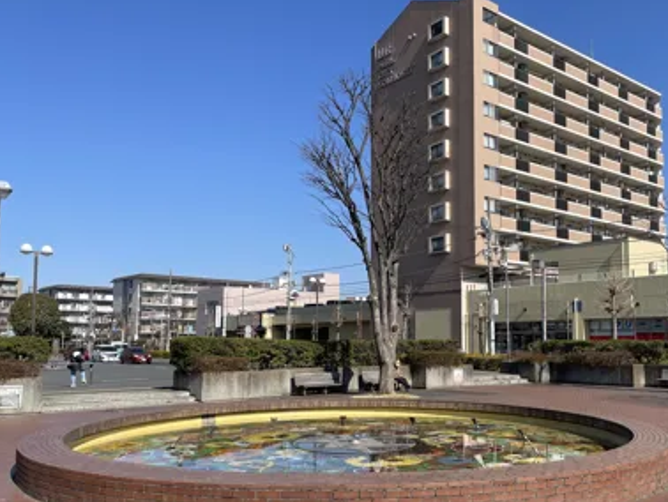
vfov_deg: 42.9
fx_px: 637
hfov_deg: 55.0
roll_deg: -0.1
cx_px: 396
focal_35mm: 33
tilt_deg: +4.9
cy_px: 286
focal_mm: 4.2
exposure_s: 1/3509
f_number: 1.6
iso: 32
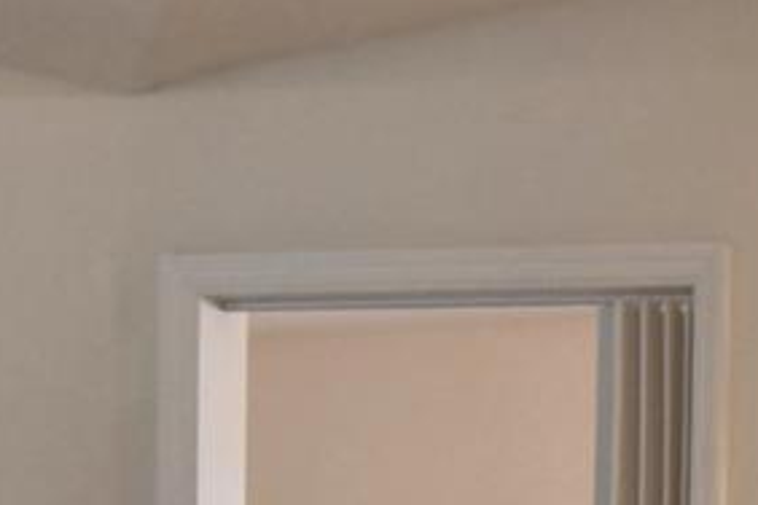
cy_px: 782
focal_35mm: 85
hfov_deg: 20.1
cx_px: 1185
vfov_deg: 14.8
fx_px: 1790
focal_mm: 10
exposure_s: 1/60
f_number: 4.5
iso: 400
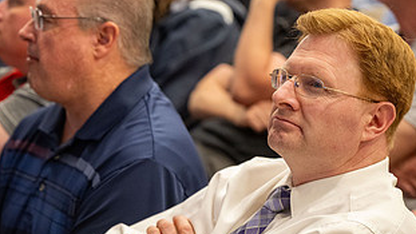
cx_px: 94
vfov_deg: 8.8
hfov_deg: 15.6
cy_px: 169
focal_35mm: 137
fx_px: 1511
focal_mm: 70
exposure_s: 1/160
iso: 1600
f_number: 2.8
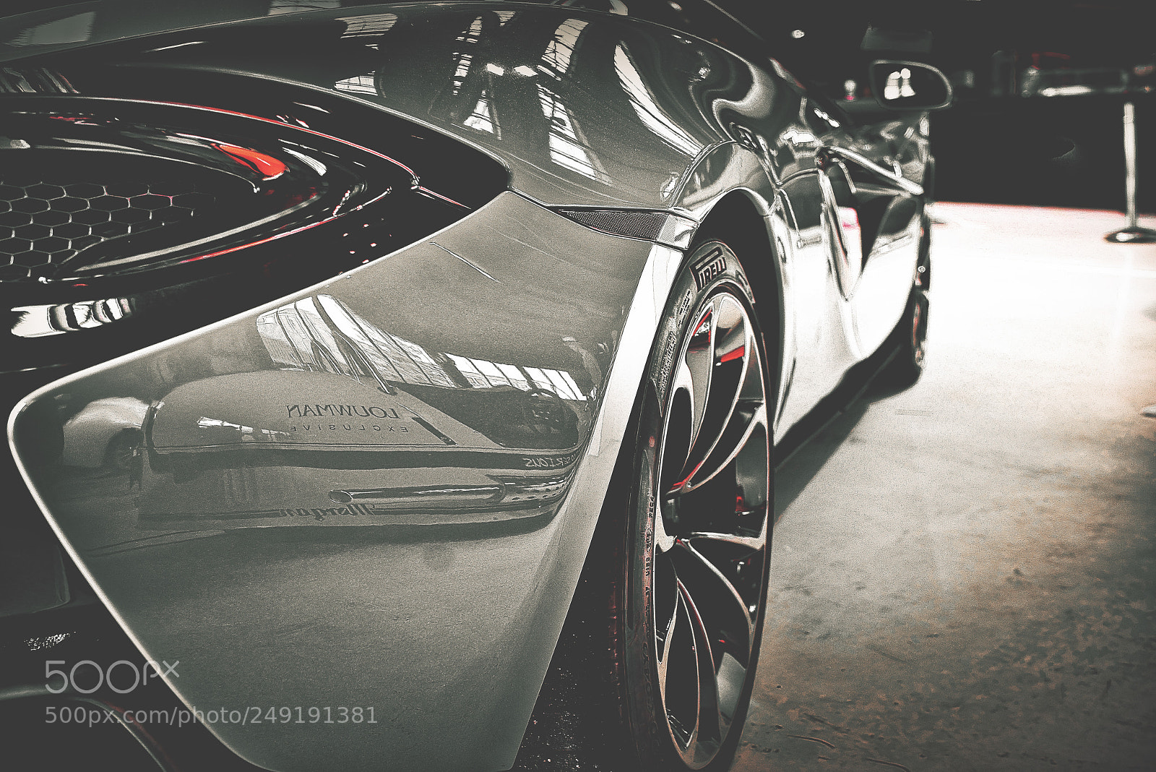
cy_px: 386
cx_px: 578
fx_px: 1124
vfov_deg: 37.9
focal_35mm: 35
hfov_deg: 54.4
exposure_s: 1/40
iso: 500
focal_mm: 35
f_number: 4
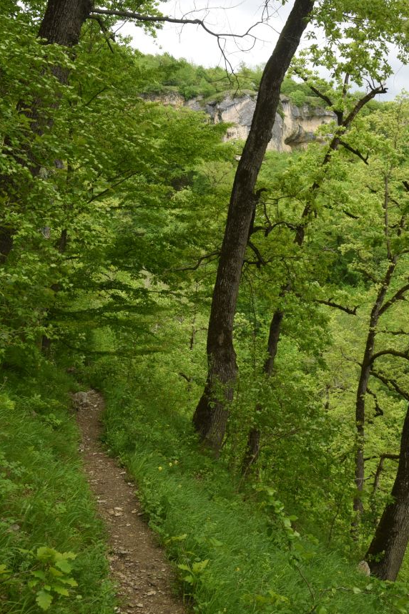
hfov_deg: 28.1
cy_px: 309
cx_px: 326
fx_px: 801
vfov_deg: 41.9
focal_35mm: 47
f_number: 13
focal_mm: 31
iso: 800
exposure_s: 1/125
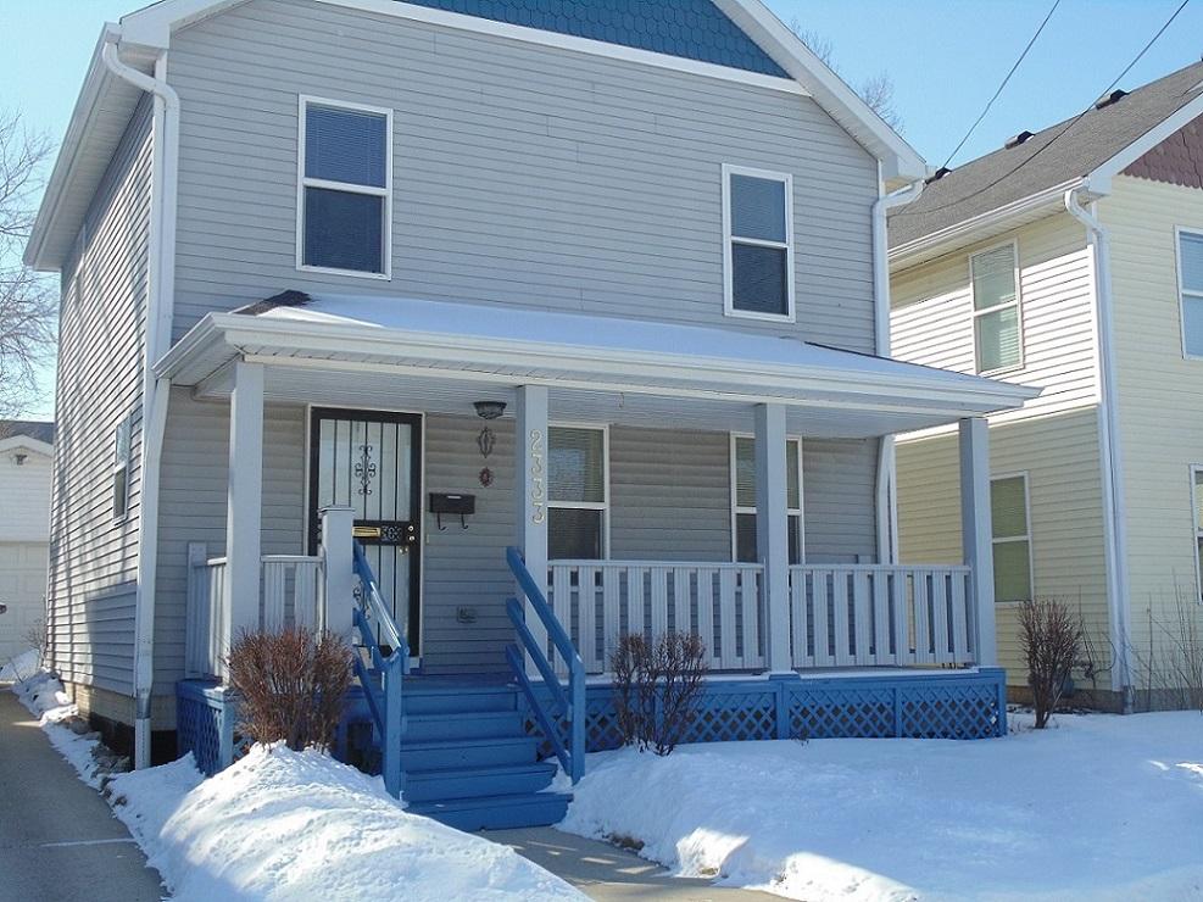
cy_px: 451
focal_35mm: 41
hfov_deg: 45.8
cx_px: 602
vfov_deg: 35.1
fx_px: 1425
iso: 80
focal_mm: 7.4
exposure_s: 1/500
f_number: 3.6
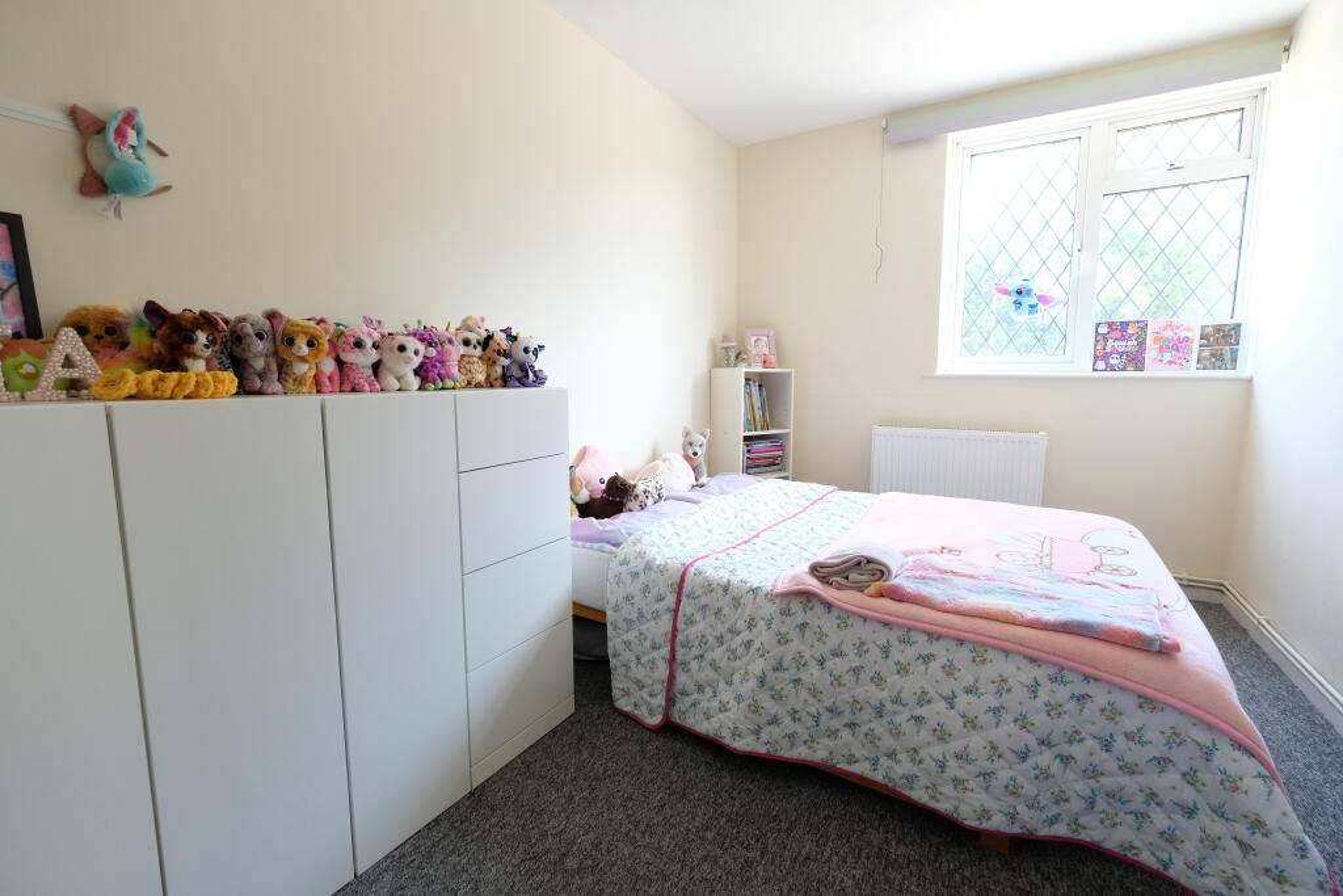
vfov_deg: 77.3
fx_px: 560
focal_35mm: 15
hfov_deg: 100.4
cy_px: 448
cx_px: 672
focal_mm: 10
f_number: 4
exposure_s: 1/45
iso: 800
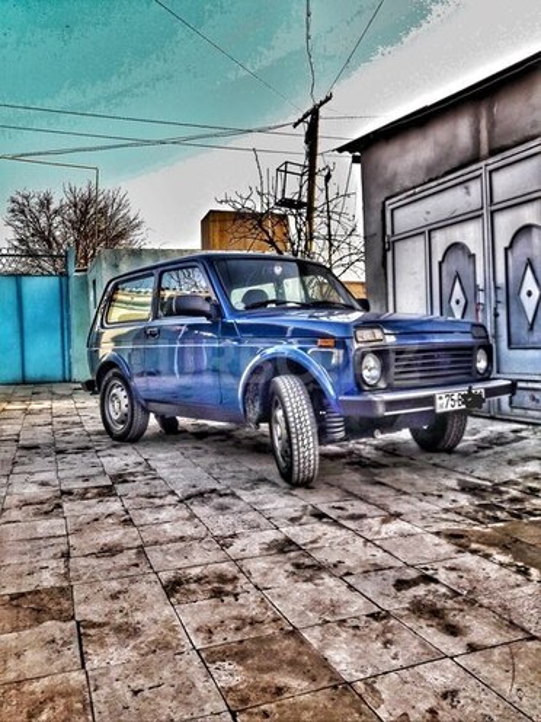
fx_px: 583
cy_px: 361
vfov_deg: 63.4
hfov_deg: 49.7
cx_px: 270
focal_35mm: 28
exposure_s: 1/172
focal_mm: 3.7
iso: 40
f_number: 1.9
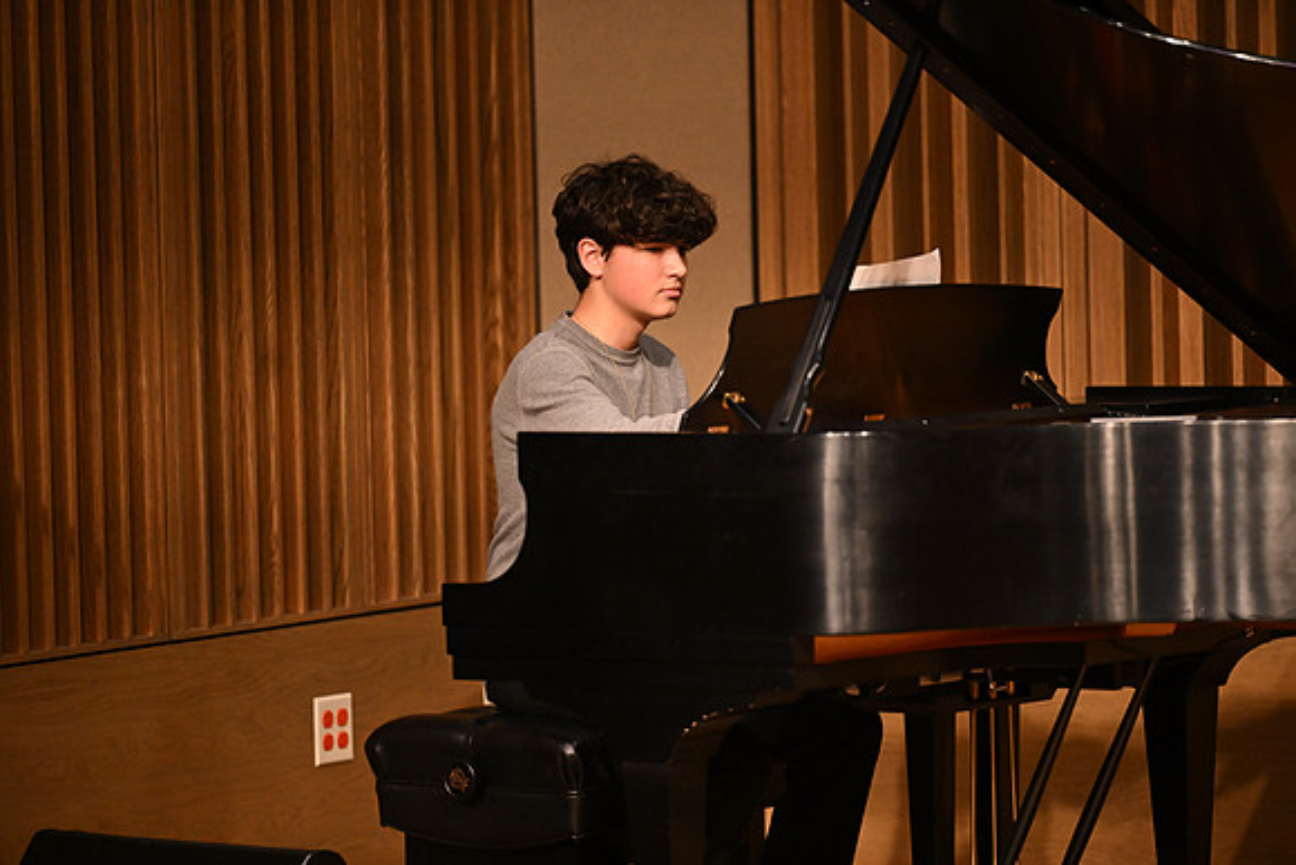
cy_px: 432
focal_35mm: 200
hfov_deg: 10.3
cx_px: 648
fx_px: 7201
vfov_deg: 6.9
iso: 4000
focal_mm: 200
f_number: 2.8
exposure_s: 1/400
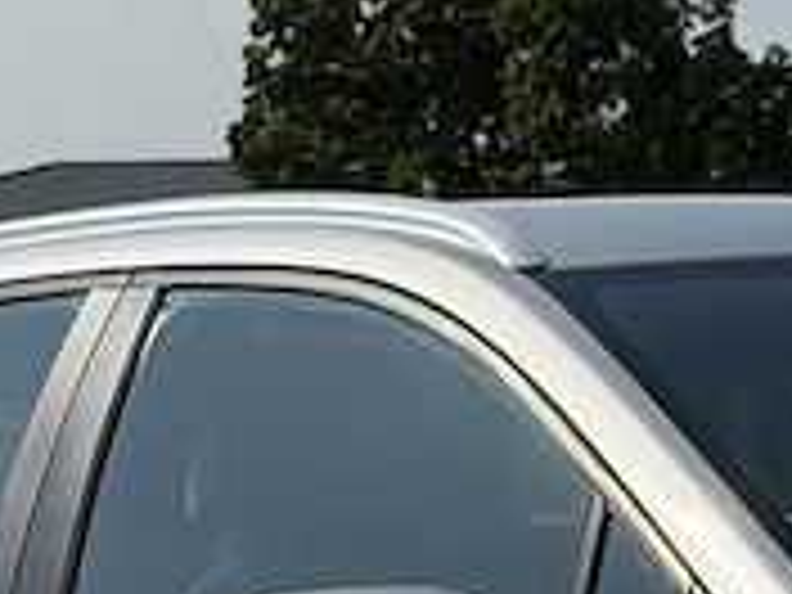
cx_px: 1197
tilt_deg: -3.8
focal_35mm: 273
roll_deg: +1.3
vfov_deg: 5.4
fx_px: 6246
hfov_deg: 7.1
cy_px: 958
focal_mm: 6.76
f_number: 1.78
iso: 80
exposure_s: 1/11364
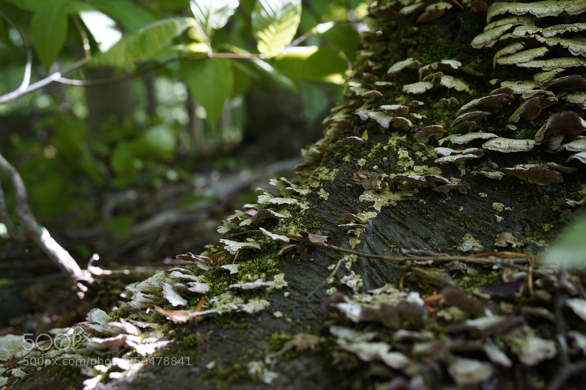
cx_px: 293
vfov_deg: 37.8
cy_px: 195
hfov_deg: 54.4
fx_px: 570
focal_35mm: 35
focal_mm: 35
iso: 160
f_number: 6.3
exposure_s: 1/40
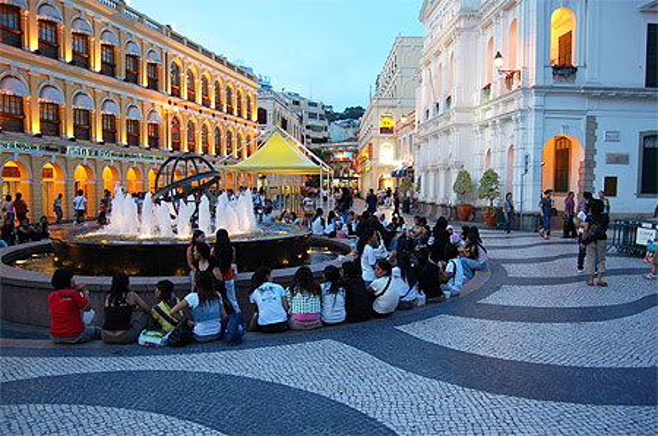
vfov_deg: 47.7
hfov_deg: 67.5
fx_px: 492
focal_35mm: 27
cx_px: 329
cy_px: 218
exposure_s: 1/40
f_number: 3.5
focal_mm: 18
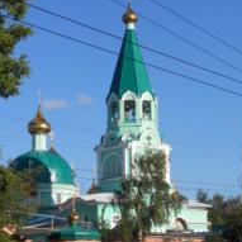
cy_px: 117
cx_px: 95
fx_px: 830
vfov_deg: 16.6
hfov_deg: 16.6
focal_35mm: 105
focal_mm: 11.7
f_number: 5.3
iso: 80
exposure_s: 1/640
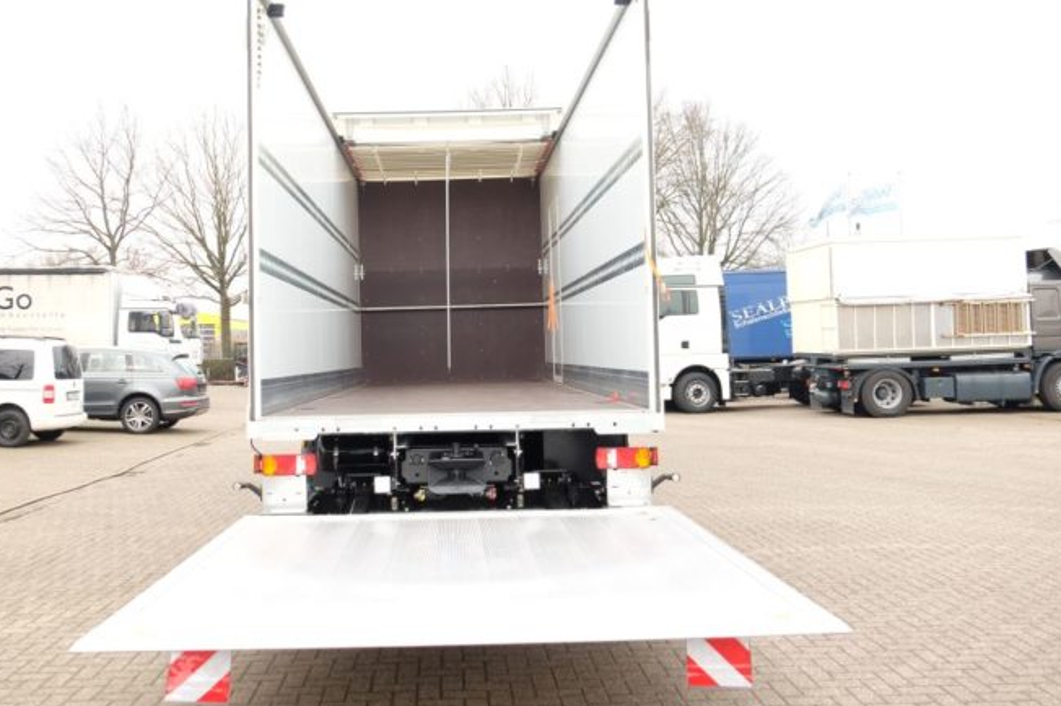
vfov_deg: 39.9
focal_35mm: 33
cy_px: 312
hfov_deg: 57.0
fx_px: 972
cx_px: 457
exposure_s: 1/150
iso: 200
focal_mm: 18.5
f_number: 4
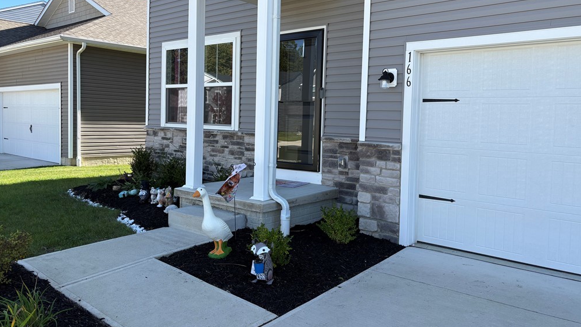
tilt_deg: -2.5
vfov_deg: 40.1
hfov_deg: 66.1
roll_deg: -2.2
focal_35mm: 29
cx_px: 294
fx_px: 447
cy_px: 134
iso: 50
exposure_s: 1/1217
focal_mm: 5.96
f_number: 1.6
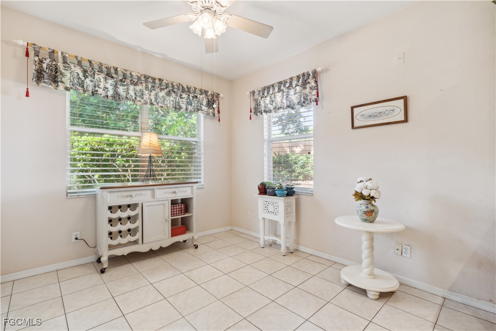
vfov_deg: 73.7
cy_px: 166
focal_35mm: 16
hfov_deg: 96.7
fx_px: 220
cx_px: 248
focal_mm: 16
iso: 200
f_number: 9
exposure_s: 1/8
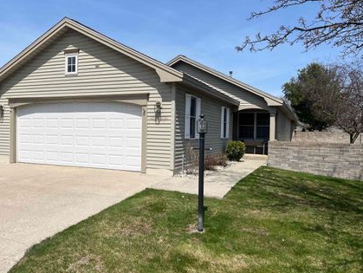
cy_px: 137
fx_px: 325
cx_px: 150
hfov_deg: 58.0
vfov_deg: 45.5
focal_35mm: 31
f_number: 1.6
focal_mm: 5.1
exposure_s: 1/5556
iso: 50
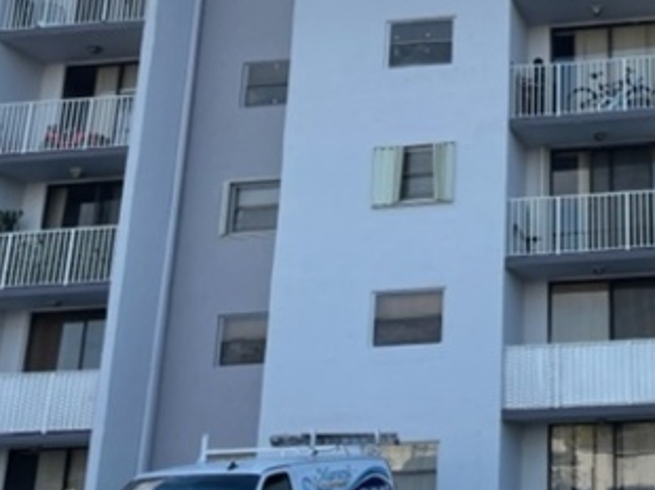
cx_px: 669
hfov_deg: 31.5
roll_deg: +1.4
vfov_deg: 25.8
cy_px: 142
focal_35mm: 56
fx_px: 1059
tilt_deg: +19.0
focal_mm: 4.2
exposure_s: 1/1689
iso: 32
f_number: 1.6
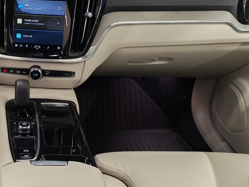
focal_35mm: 55
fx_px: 396
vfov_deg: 26.6
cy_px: 93
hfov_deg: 33.0
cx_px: 21
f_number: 1.9
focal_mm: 6.12
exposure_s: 1/50
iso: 800
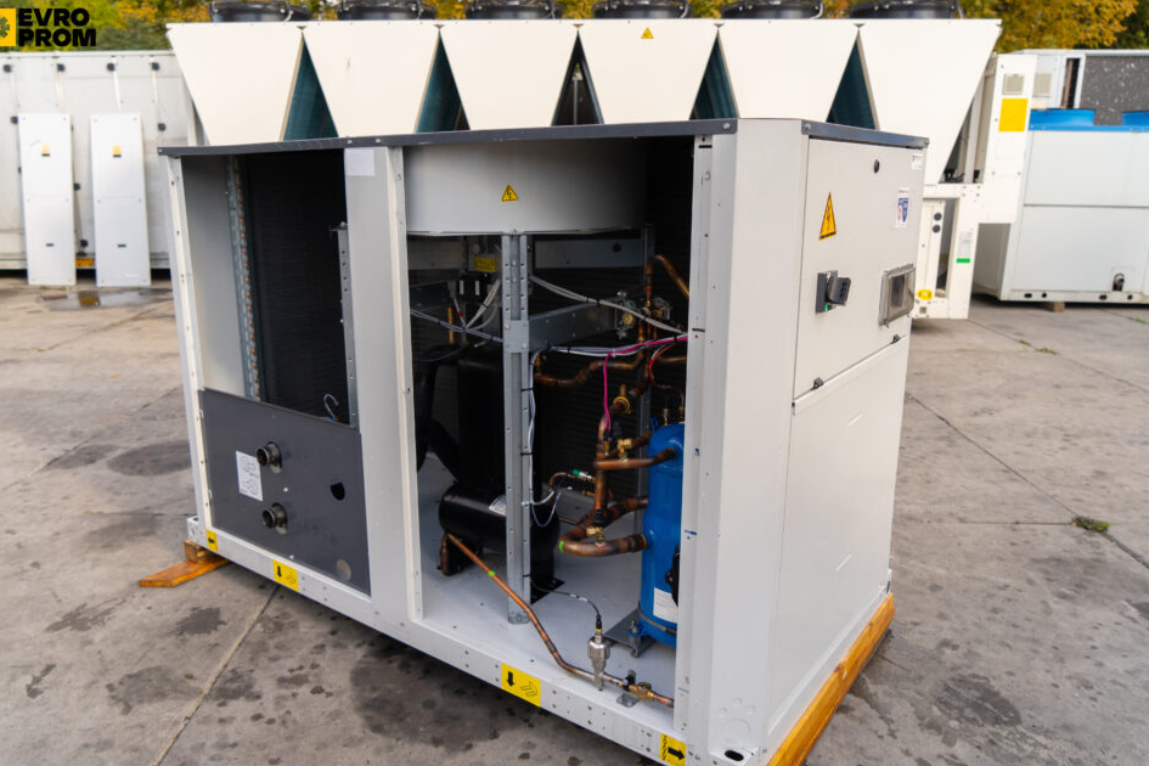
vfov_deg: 49.5
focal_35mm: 26
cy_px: 374
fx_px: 830
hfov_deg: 69.4
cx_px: 547
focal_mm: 24
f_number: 4
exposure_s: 1/800
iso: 320
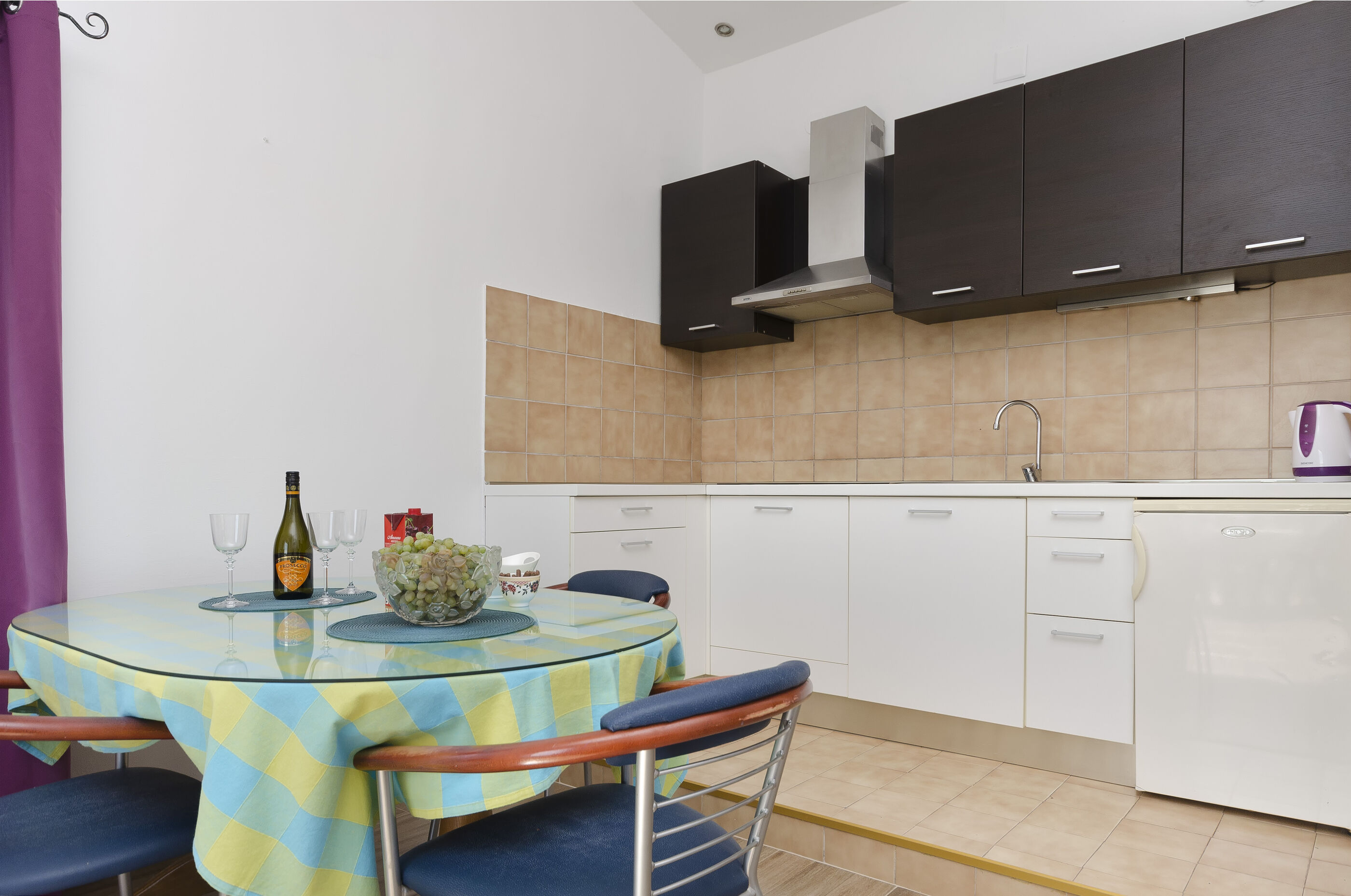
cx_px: 676
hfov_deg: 77.4
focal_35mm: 22
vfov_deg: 56.0
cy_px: 448
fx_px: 843
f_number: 8
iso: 200
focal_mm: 15
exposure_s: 1/125
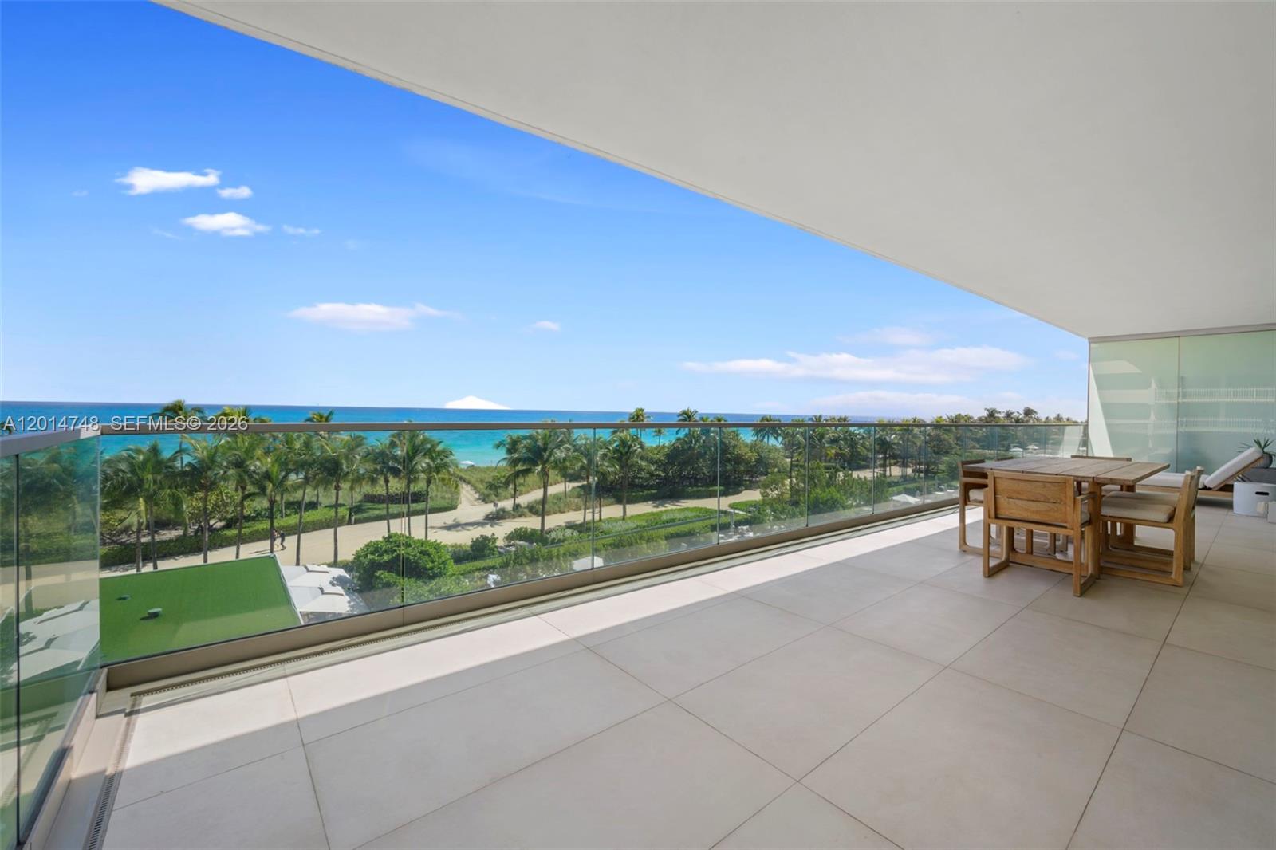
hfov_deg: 104.3
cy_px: 425
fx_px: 496
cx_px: 638
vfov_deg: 81.2
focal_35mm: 14
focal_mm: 14
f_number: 11
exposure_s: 1/80
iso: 100
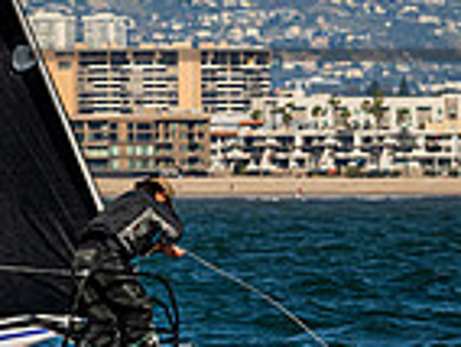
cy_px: 131
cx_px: -464
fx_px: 14140
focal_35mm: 1060
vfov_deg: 1.4
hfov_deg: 1.9
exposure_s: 1/2000
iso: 400
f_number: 9
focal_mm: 270
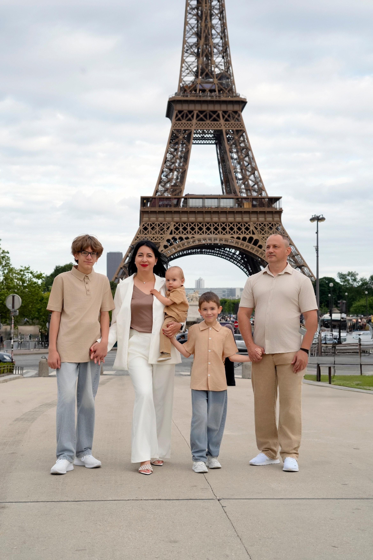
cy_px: 280
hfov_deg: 27.0
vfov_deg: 39.6
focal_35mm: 50
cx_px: 186
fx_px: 777
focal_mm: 50
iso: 1250
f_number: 6.3
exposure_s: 1/833
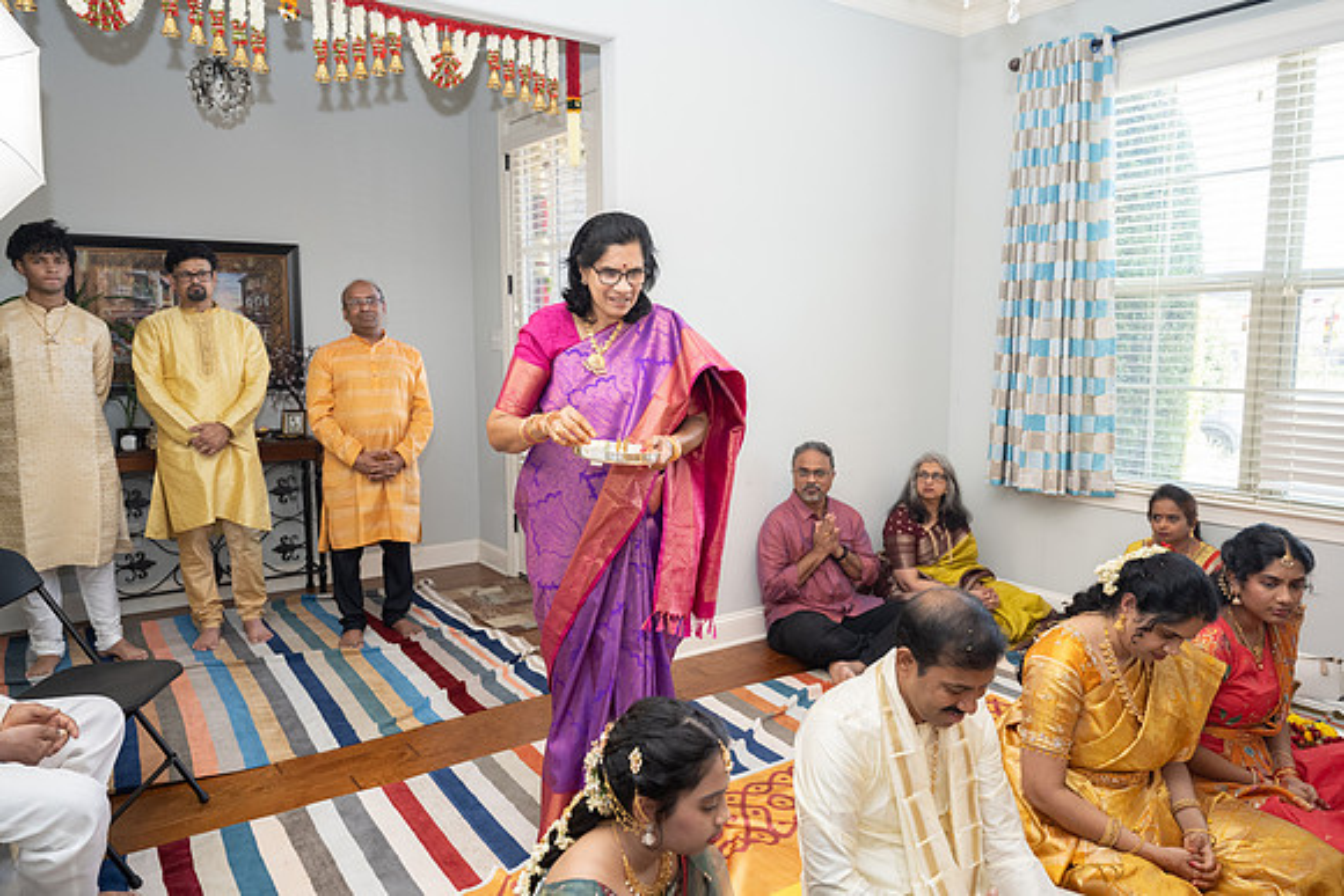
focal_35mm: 25
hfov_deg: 71.6
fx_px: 931
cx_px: 672
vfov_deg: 51.4
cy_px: 448
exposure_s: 1/160
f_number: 4
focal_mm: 24
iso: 800
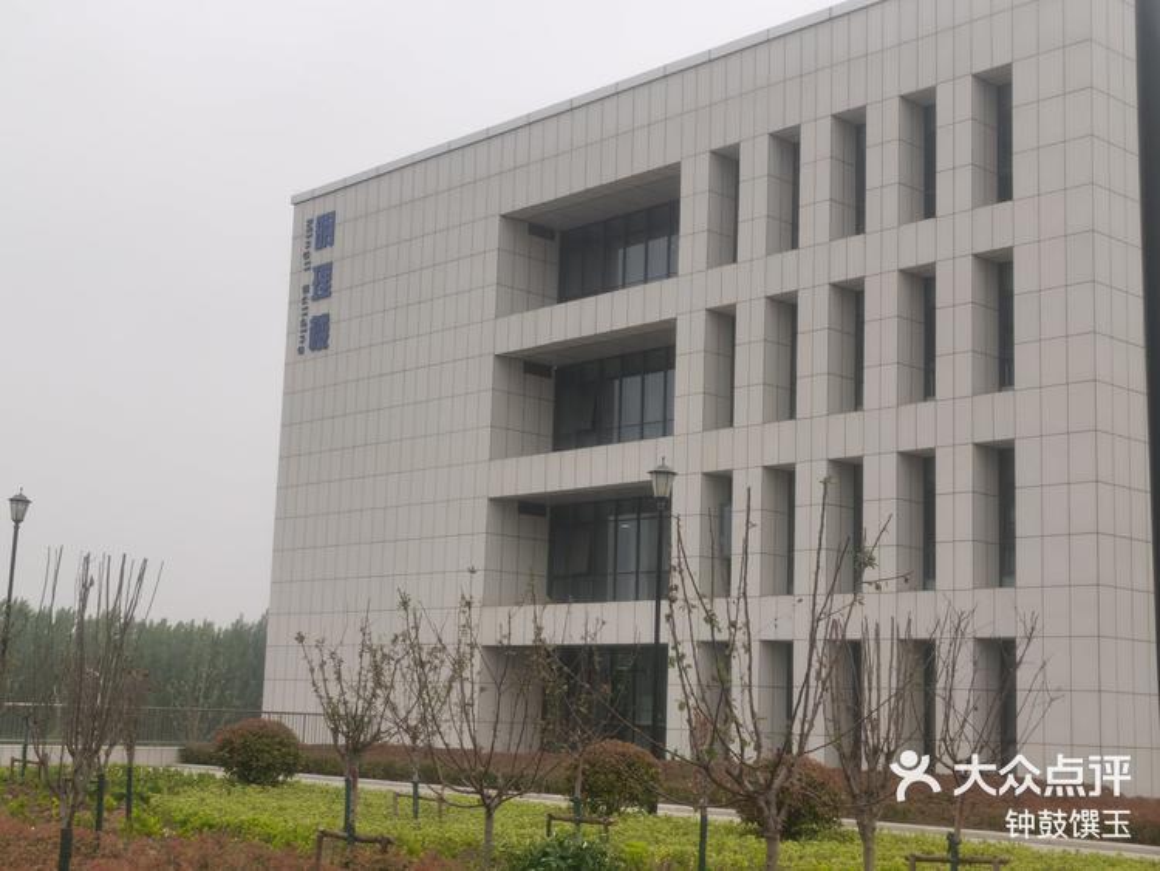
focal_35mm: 51
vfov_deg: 28.6
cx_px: 580
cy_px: 436
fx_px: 1710
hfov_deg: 37.5
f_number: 1.6
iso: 50
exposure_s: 1/1667
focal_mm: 5.56
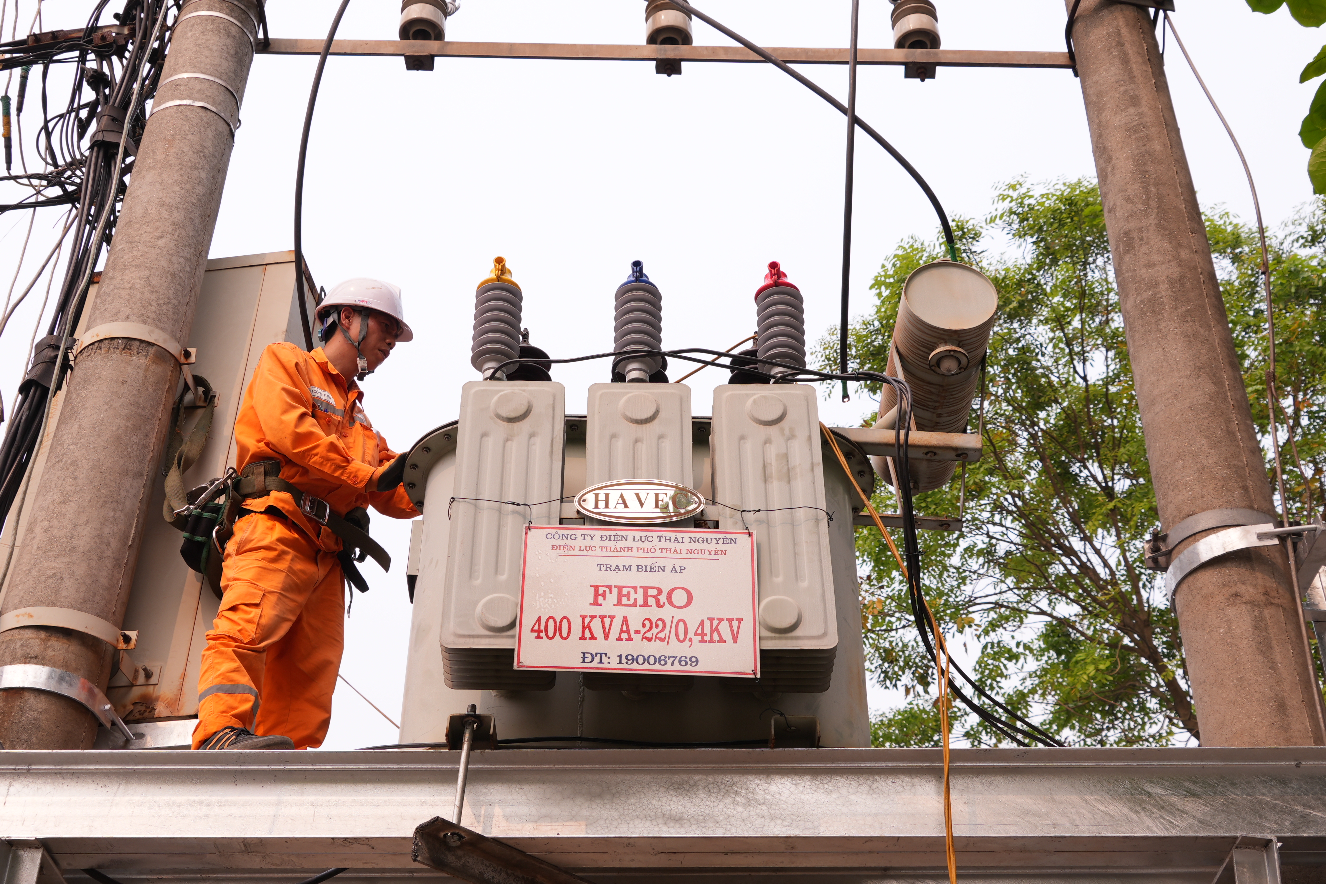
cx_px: 658
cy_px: 443
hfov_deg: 45.4
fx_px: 1584
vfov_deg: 31.2
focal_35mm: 43
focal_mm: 28
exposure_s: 1/250
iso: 160
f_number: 6.3
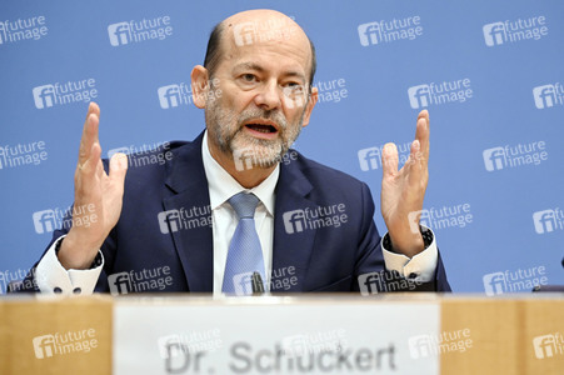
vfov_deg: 18.4
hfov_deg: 27.4
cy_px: 188
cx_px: 282
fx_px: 1158
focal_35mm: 74
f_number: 4
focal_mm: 74
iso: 5000
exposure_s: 1/1000
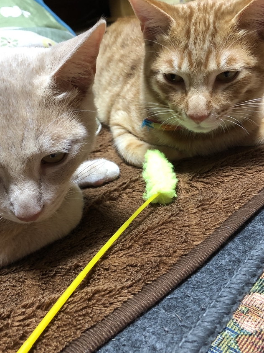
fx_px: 346
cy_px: 169
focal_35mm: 34
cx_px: 114
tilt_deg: -25.7
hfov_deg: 41.7
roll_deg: +8.7
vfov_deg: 53.9
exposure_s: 1/13
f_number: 1.8
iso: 100
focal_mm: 3.99
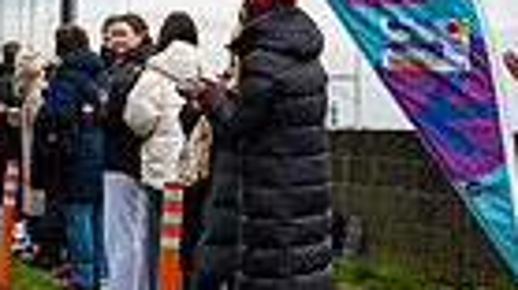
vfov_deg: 7.2
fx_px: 2279
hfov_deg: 12.3
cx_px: -257
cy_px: -106
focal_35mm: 166
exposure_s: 1/1250
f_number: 2.8
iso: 125
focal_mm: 38
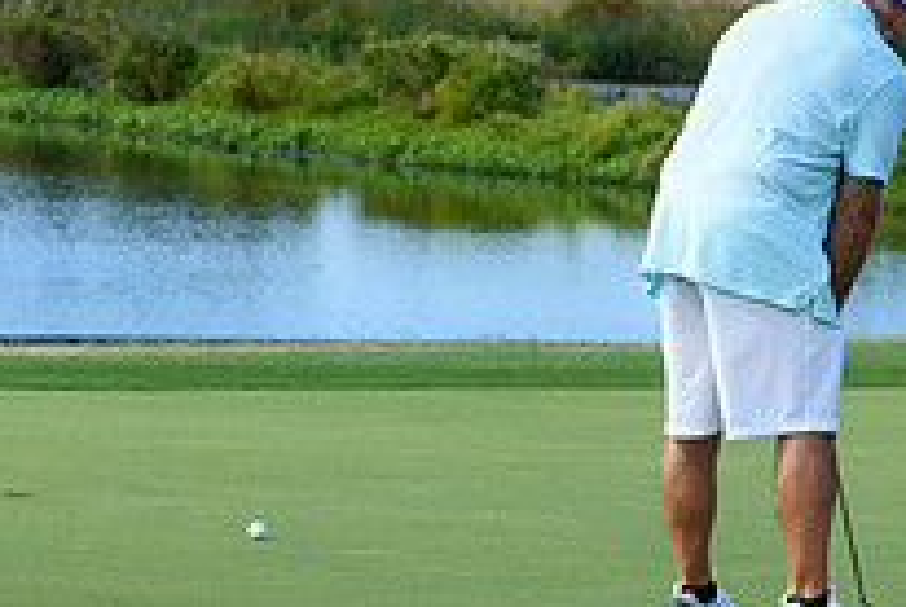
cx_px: 550
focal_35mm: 329
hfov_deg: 6.3
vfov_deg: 4.2
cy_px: 517
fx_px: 8292
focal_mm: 78
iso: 200
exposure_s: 1/640
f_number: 6.3
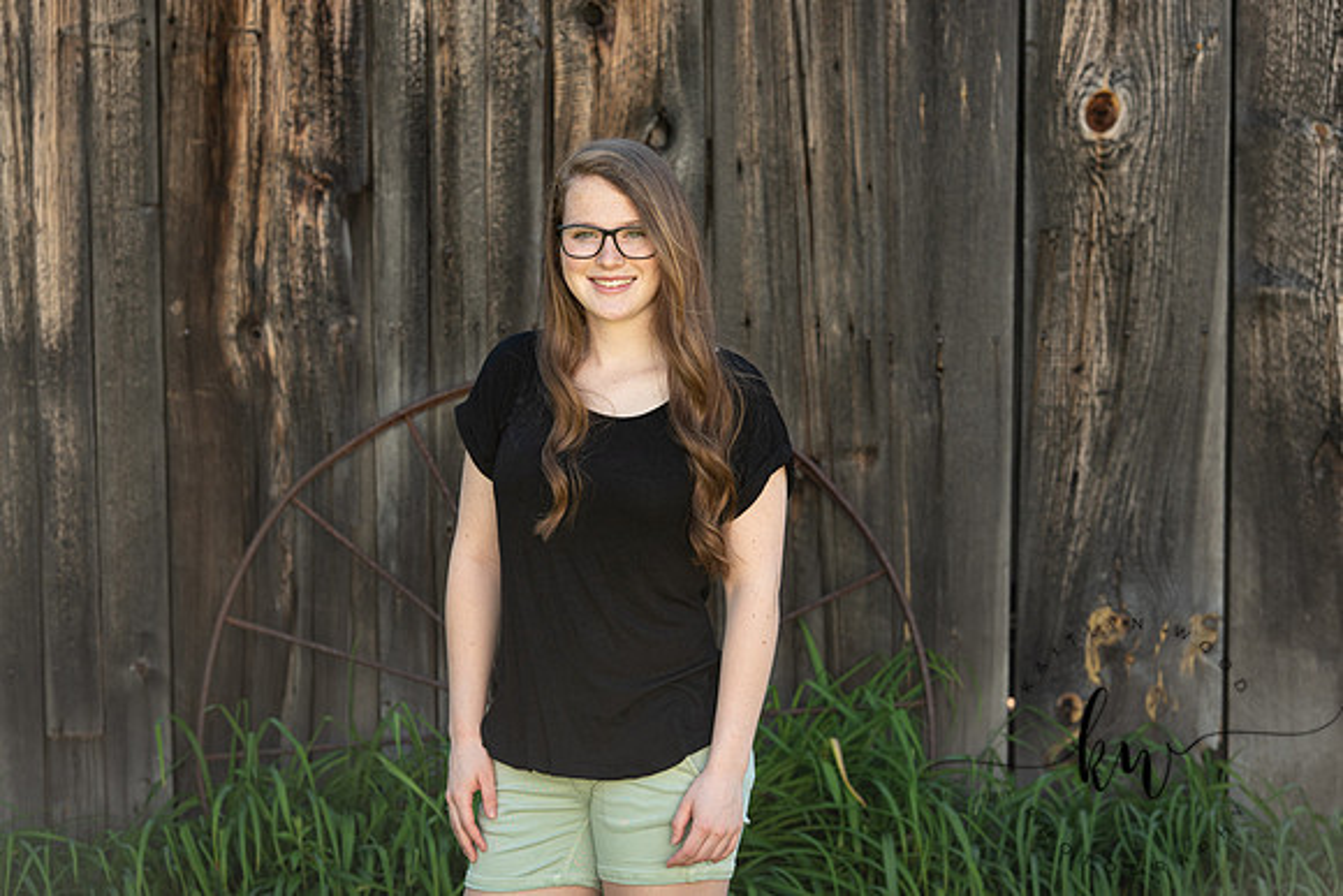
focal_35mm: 121
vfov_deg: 11.3
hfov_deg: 16.9
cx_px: 672
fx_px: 4526
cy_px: 448
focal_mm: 120
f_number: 5.6
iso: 400
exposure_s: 1/200
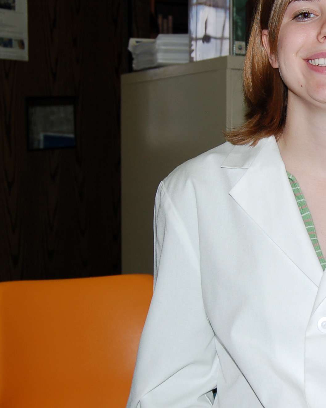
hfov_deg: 16.6
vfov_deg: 21.3
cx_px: 346
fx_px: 1085
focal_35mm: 90
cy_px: 193
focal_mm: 28
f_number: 5.6
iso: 200
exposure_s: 1/125
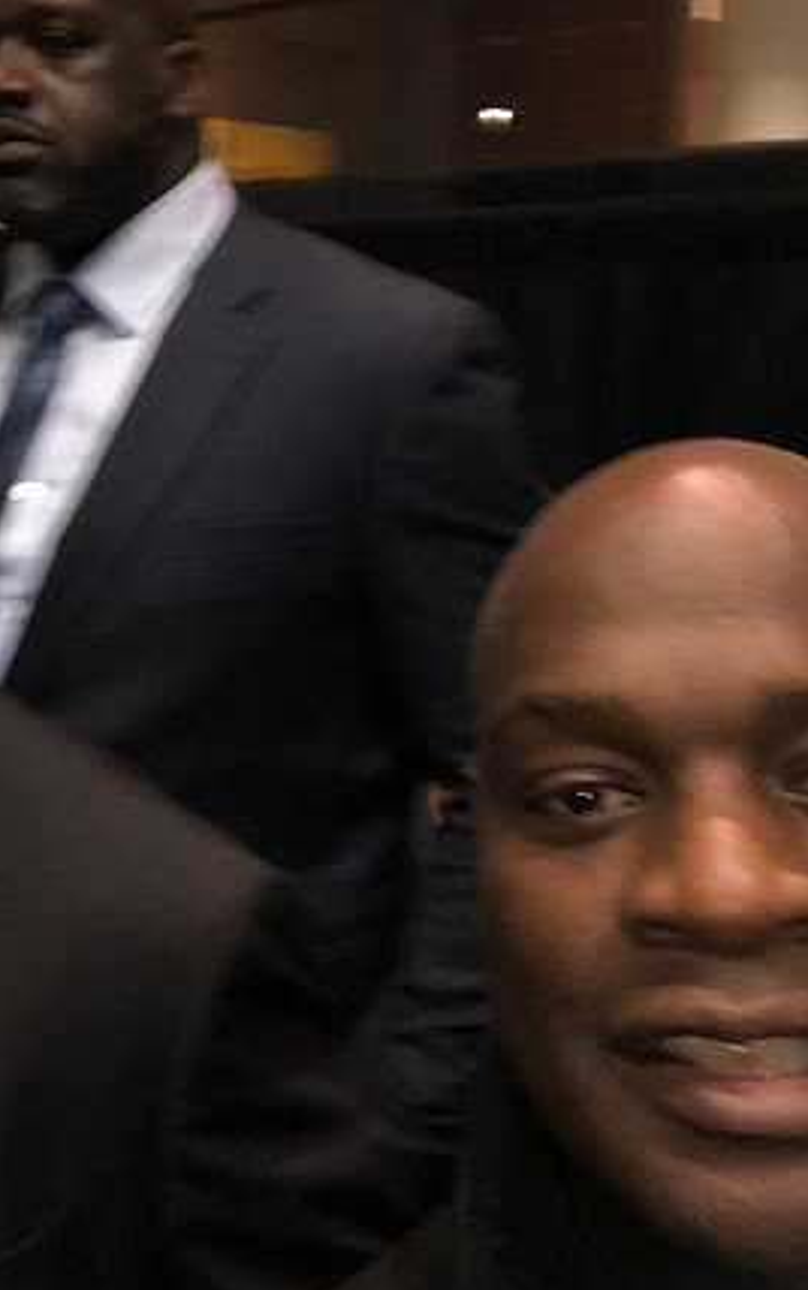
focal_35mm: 46
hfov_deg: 28.0
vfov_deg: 43.2
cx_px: 314
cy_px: 509
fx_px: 1619
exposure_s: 1/16
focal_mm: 2.87
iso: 250
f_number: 2.2
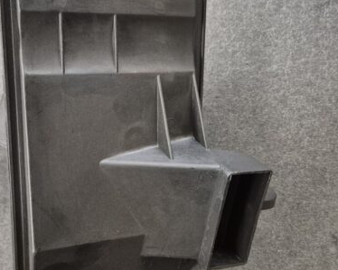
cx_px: 123
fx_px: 420
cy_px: 147
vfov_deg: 35.6
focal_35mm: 42
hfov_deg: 43.4
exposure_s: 1/50
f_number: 1.8
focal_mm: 5.4
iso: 1600
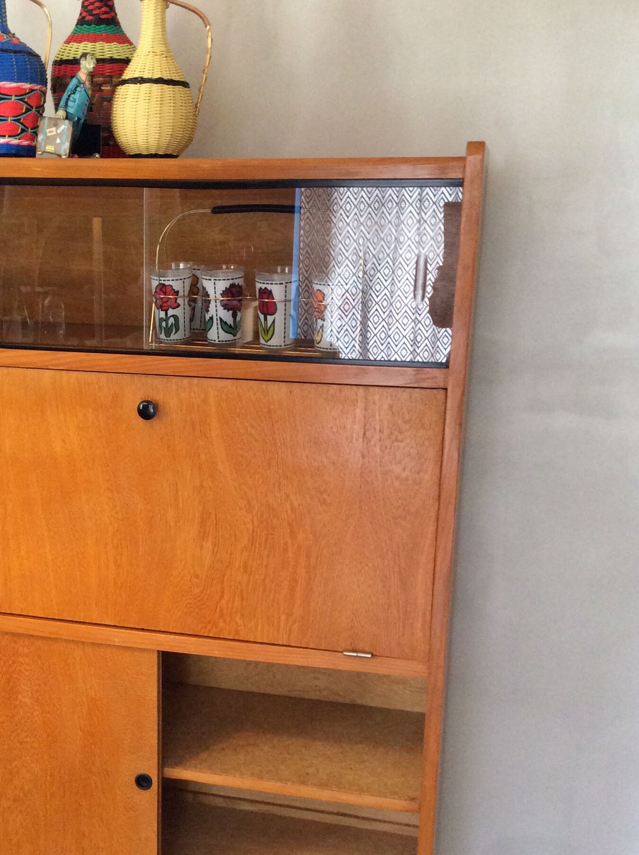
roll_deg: -0.5
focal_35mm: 46
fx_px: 1135
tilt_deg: -15.1
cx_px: 193
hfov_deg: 31.1
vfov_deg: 41.2
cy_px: 478
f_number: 2.4
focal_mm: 3.3
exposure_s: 1/25
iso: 160
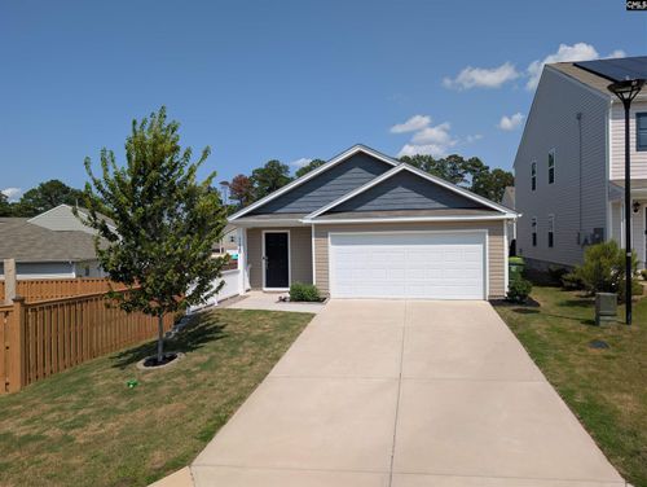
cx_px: 324
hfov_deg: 71.5
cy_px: 244
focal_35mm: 24
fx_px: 449
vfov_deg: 56.9
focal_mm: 6.9
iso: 21
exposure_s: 1/1517
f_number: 1.68
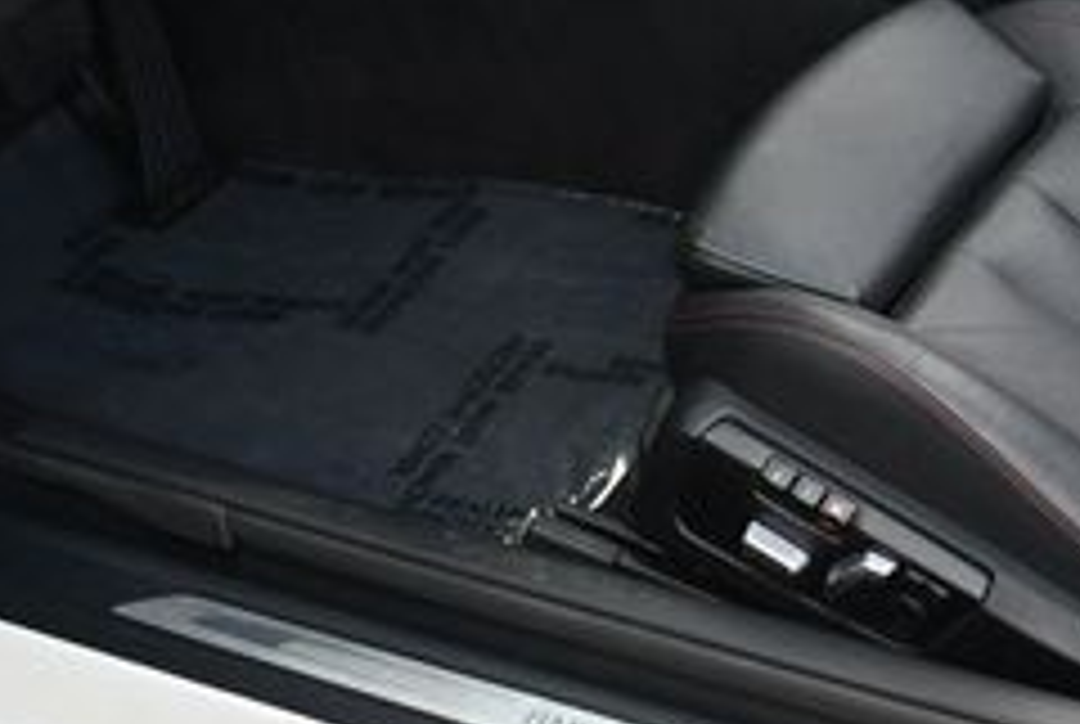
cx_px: 1179
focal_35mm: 96
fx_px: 2885
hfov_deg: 20.3
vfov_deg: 14.0
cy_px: -54
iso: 320
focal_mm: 18
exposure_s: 1/250
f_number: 5.6
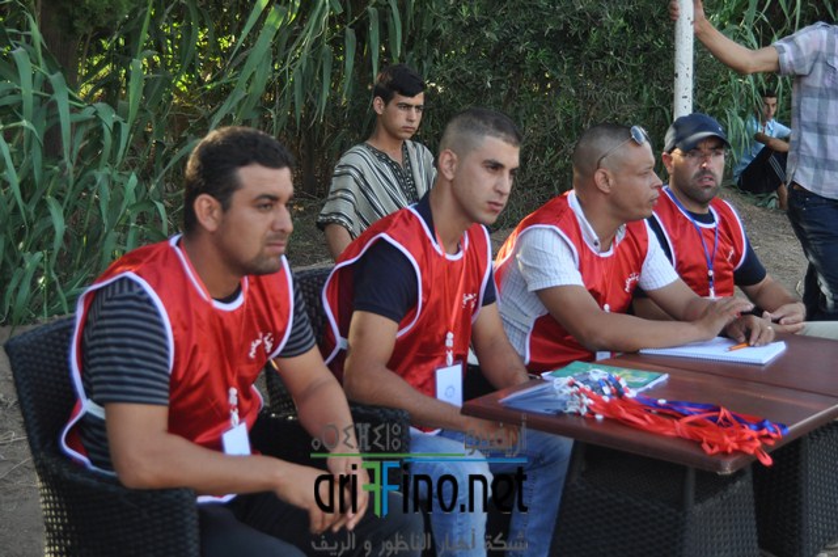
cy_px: 278
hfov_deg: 33.4
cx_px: 419
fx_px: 1395
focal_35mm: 60
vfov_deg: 22.6
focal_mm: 40
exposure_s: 1/125
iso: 200
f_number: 5.6
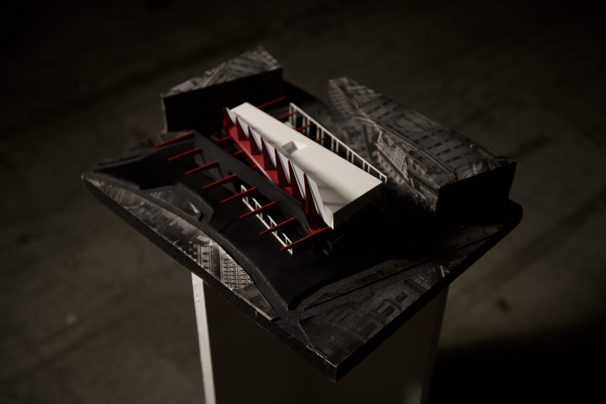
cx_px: 303
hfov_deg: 41.1
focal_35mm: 48
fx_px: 808
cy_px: 202
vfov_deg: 28.1
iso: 800
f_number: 2.8
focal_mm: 48
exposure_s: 1/200
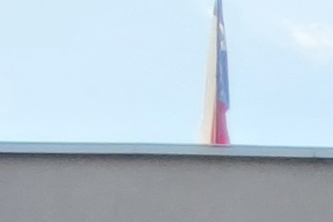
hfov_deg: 8.1
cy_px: 817
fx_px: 1859
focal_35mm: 201
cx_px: 1139
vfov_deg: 6.0
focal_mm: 2.91
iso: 50
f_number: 1.9
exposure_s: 1/624
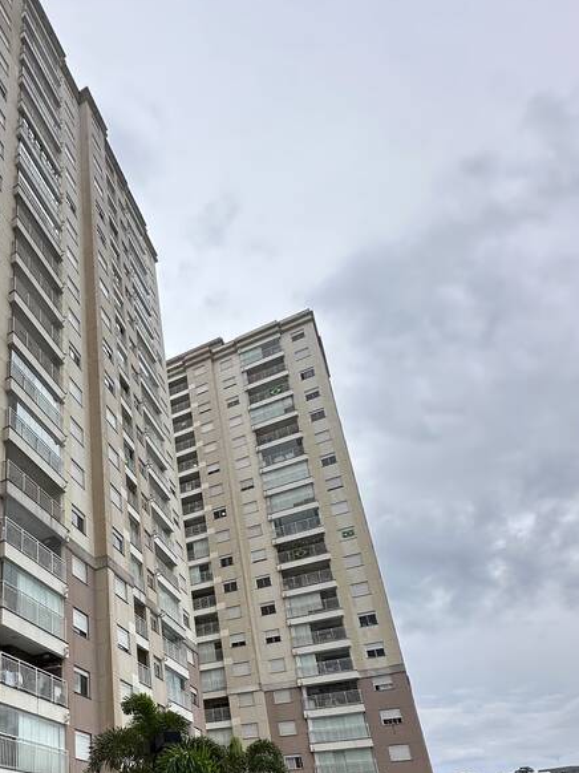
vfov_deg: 62.5
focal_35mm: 26
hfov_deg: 48.0
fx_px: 580
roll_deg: +0.3
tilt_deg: +25.0
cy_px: 602
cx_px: 66
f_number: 2.2
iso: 40
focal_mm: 2.22
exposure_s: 1/619
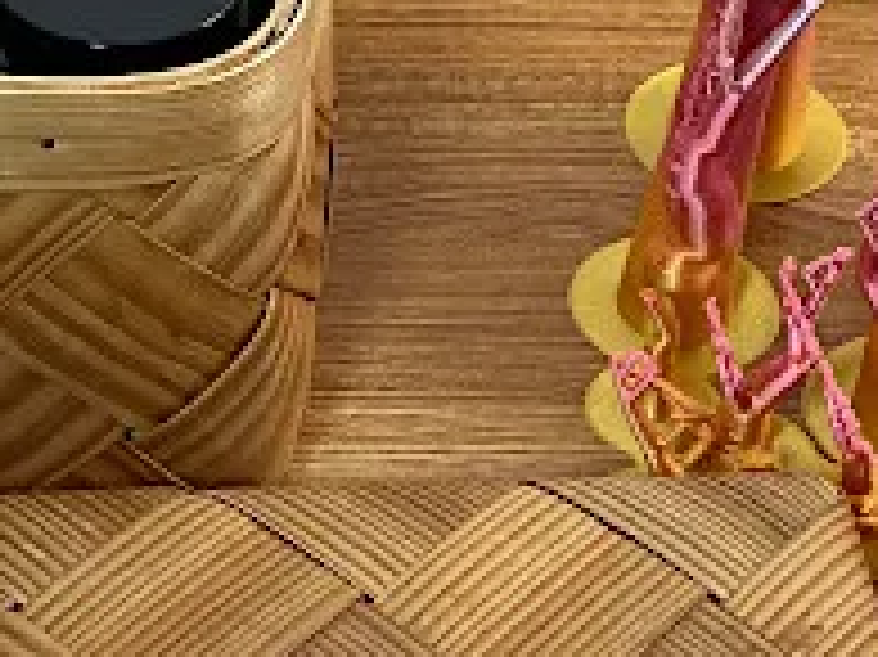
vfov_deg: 13.4
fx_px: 2788
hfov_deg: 17.8
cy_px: 502
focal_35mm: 110
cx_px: 268
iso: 64
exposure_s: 1/100
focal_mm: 4.2
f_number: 1.6
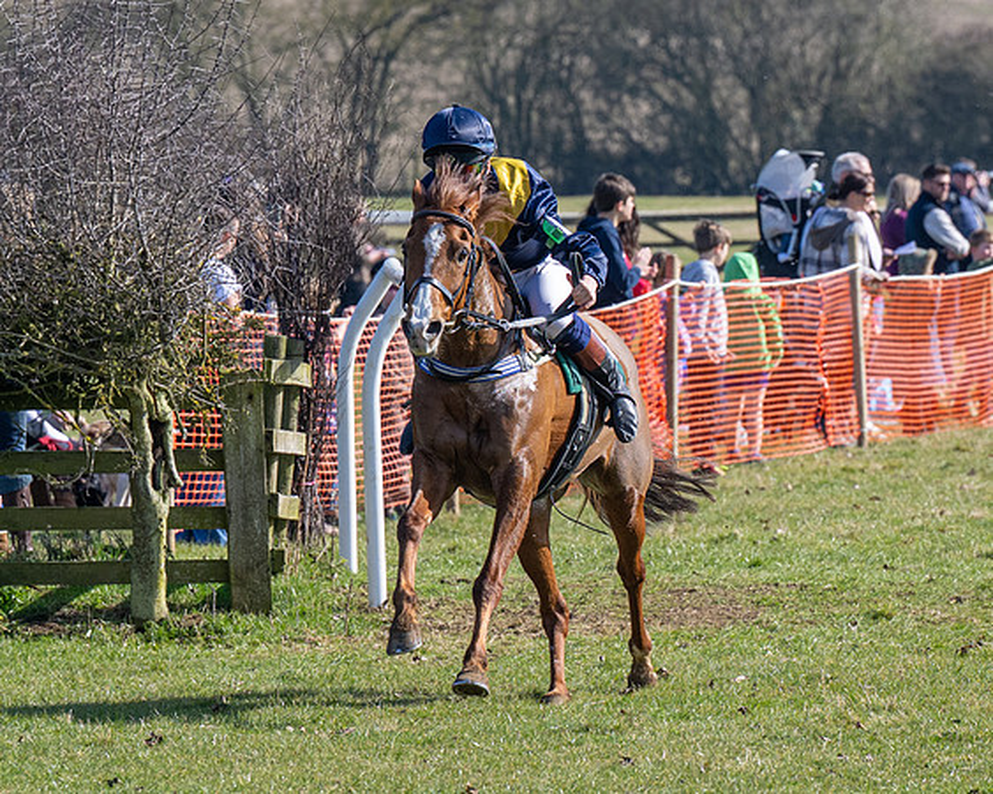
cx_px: 462
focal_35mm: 410
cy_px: 329
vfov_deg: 3.8
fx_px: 12060
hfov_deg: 4.7
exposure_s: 1/1000
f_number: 5
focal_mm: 140
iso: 200
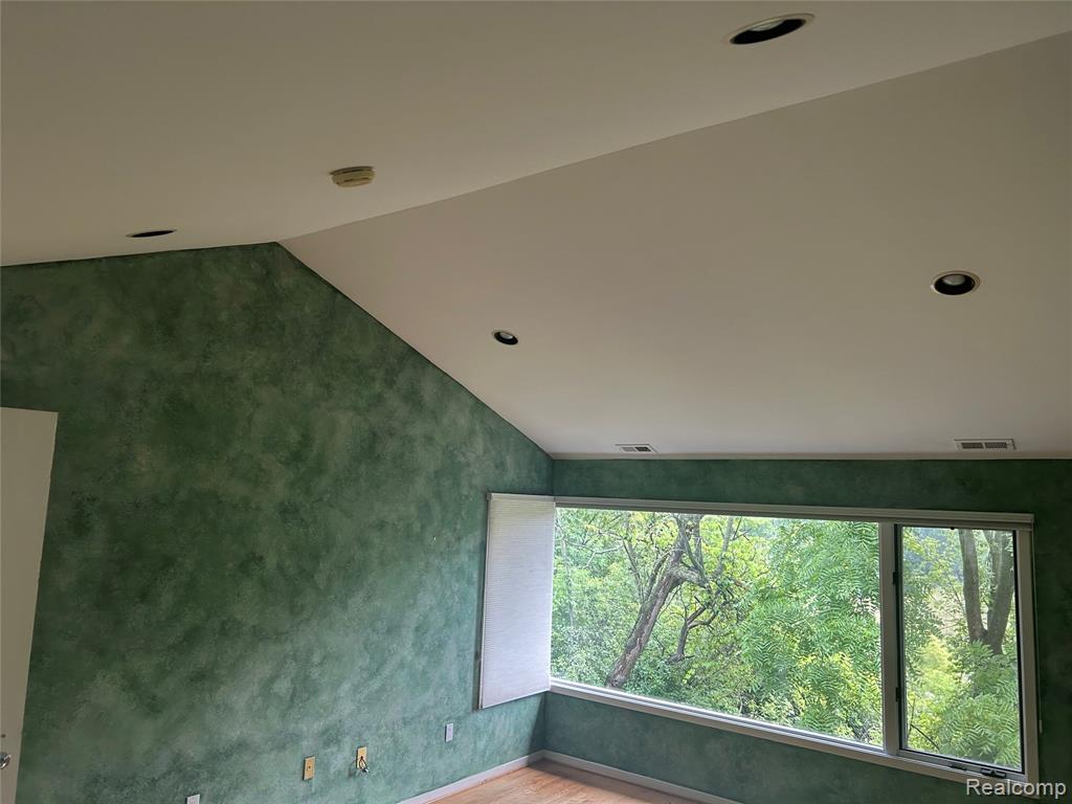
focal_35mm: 26
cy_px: 402
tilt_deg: +7.4
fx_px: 805
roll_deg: -2.4
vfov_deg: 53.1
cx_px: 536
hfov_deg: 67.3
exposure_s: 1/121
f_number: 1.5
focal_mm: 5.7
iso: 100
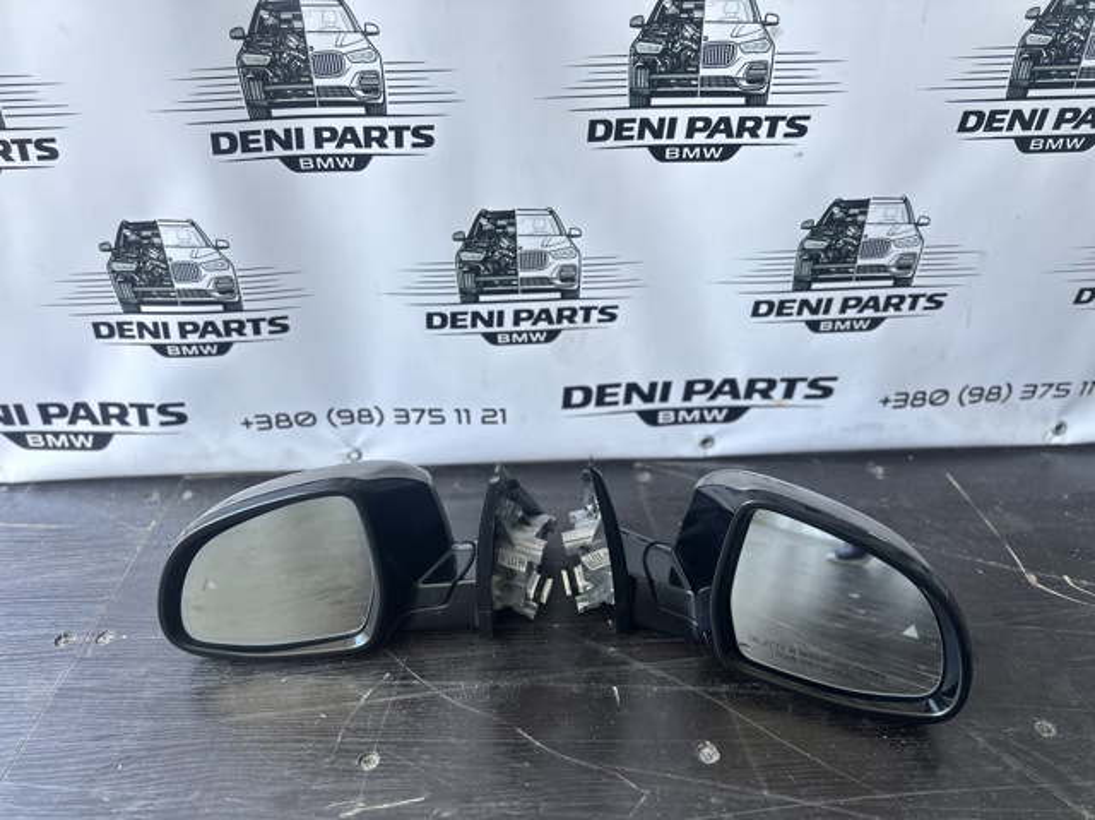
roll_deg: +1.1
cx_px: 548
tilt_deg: -30.2
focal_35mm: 24
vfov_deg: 56.8
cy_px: 410
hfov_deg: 71.6
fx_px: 759
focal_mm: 6.86
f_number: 1.78
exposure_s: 1/121
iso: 160
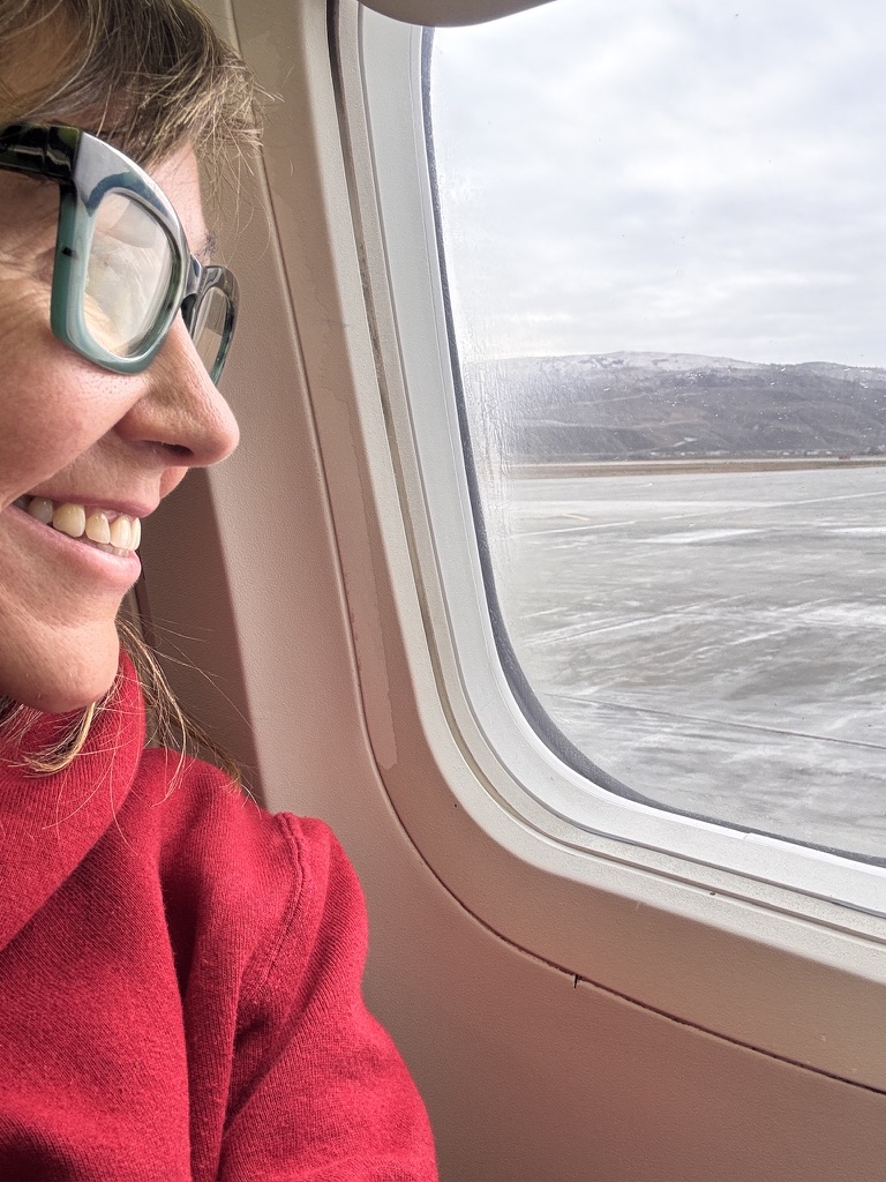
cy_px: 591
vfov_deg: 60.0
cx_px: 443
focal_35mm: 30
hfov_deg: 46.8
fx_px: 1024
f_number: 1.9
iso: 40
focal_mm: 2.69
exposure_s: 1/122
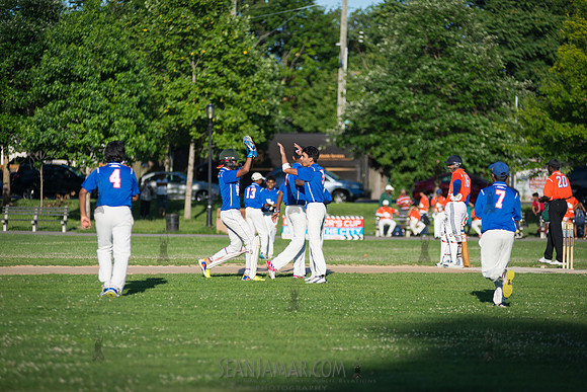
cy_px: 196
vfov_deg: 8.1
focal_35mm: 170
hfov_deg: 12.1
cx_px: 294
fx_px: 2772
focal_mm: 170
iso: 200
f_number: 2.8
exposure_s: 1/3200
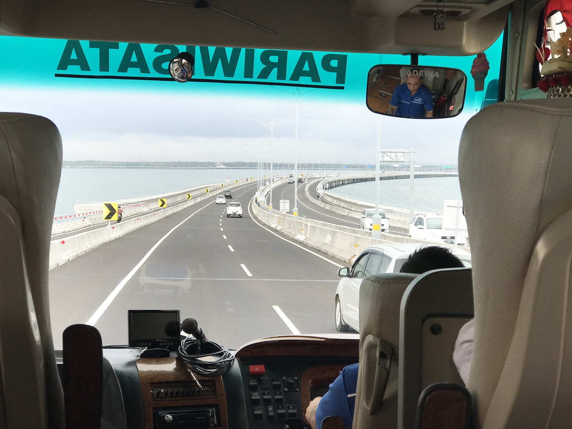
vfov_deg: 25.7
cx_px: 286
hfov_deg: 33.8
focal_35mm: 57
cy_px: 214
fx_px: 942
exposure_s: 1/164
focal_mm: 6.6
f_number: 2.8
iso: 20
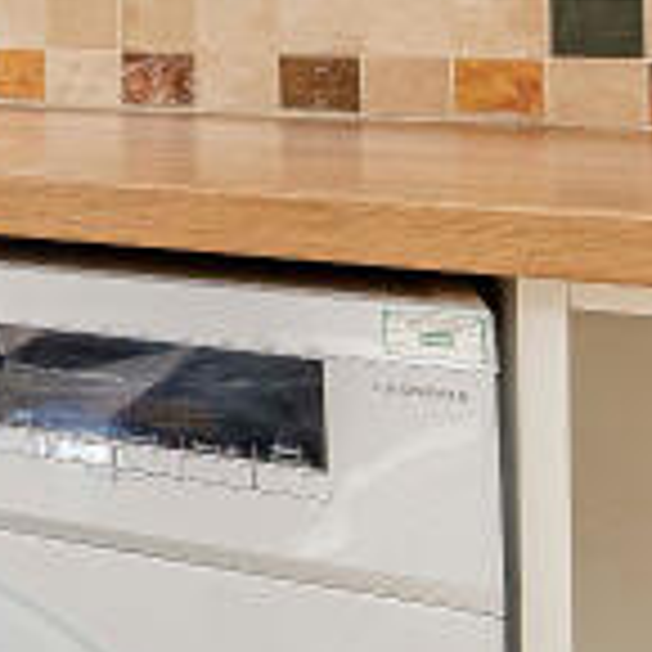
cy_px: -52
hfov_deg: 12.2
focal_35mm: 72
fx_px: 1534
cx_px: -1214
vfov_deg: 22.7
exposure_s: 1/6
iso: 320
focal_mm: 12
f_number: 9
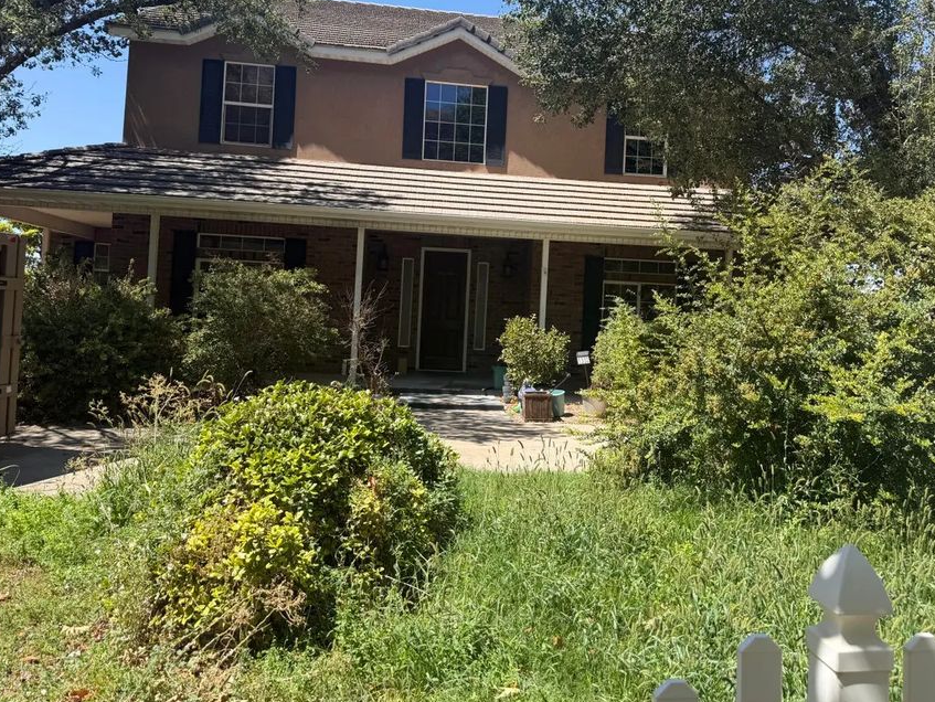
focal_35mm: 29
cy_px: 283
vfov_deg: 48.0
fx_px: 784
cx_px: 518
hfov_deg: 61.5
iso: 80
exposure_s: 1/1901
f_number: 1.78
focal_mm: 6.76
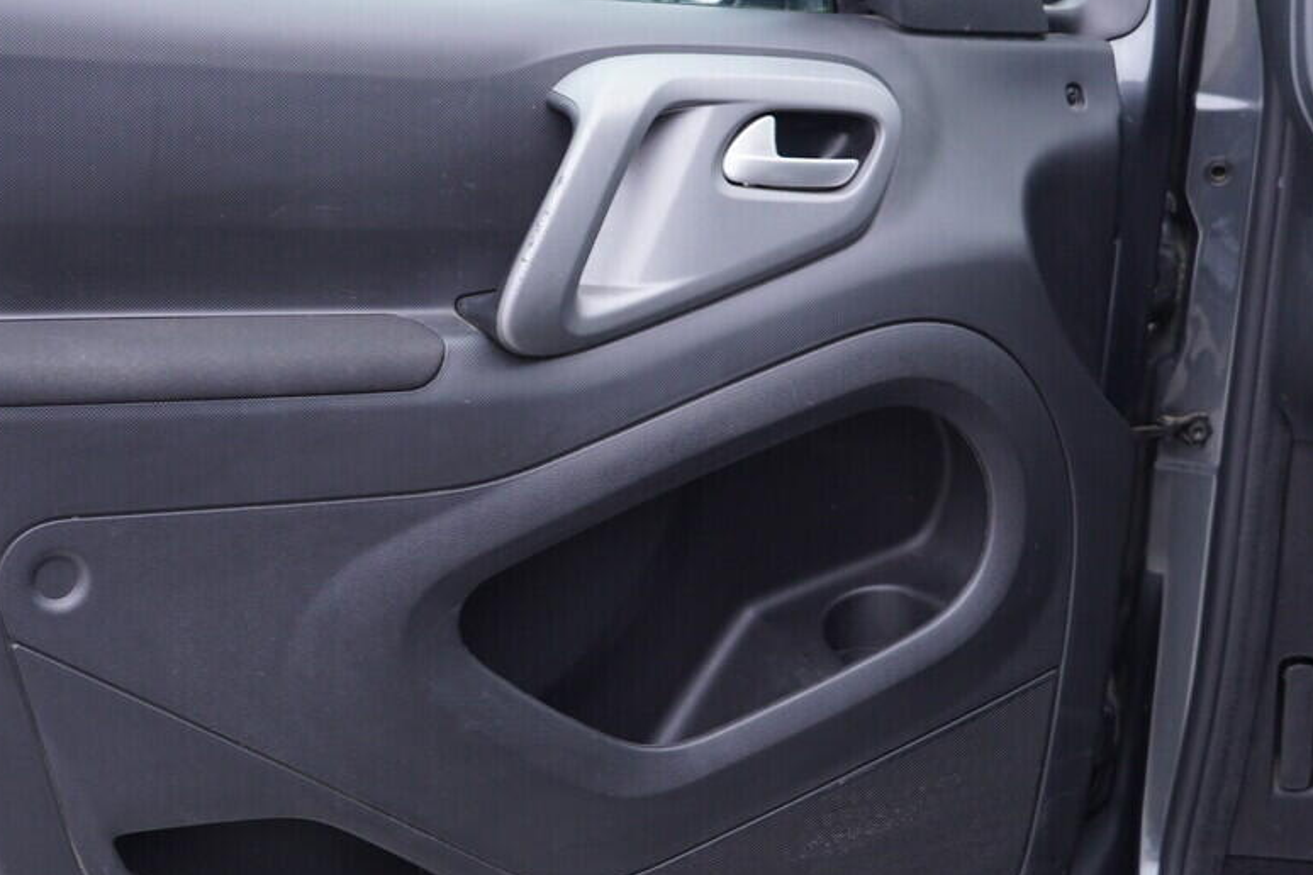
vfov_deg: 20.3
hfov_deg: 29.7
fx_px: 2443
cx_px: 383
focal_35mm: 67
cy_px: 448
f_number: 2.8
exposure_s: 1/40
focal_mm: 24
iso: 160
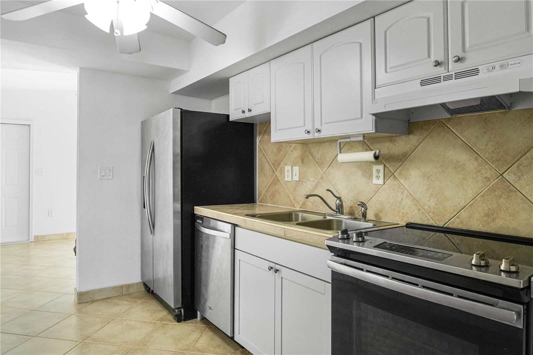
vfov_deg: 59.5
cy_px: 178
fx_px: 311
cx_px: 266
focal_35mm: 21
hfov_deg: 81.2
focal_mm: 14
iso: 640
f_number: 5
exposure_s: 1/100
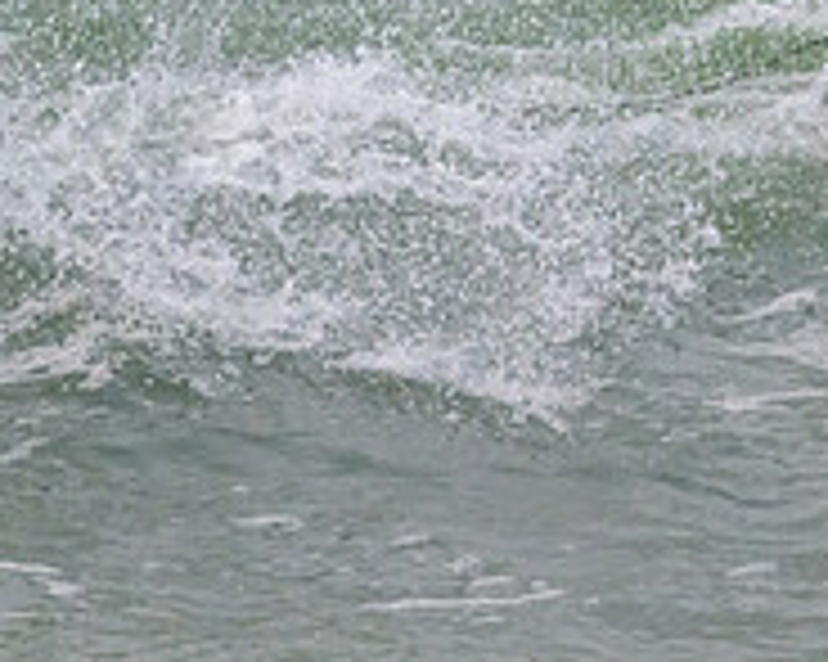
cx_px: 1051
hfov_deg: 0.7
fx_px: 71616
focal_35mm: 2924
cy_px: -403
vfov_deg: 0.5
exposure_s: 1/3200
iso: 5600
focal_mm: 800
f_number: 11
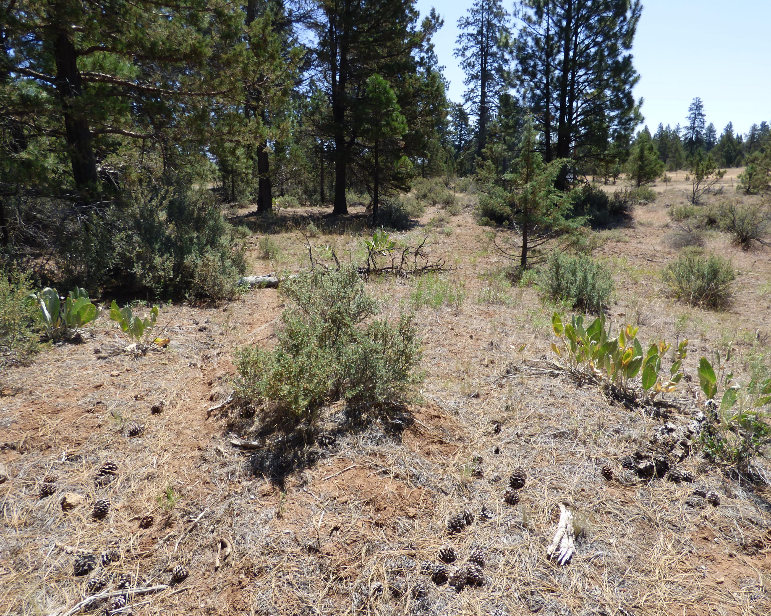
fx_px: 479
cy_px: 306
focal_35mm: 21
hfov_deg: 77.6
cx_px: 396
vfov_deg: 65.5
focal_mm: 3.58
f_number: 2.8
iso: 100
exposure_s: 1/1000
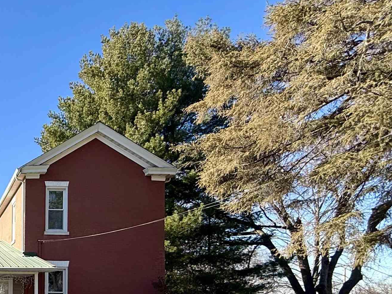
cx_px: -54
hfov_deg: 41.8
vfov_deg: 38.5
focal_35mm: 33
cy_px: 289
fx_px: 374
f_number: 2.2
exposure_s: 1/1259
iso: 50
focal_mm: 2.22
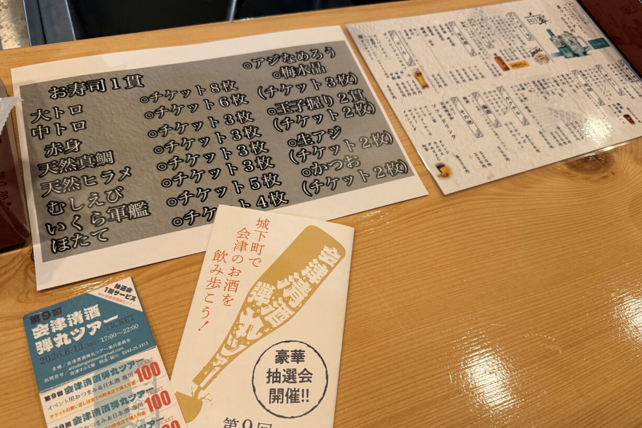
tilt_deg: -60.4
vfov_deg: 49.4
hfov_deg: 69.4
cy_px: 246
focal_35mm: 26
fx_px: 464
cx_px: 331
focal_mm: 6.76
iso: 125
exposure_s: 1/100
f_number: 1.78
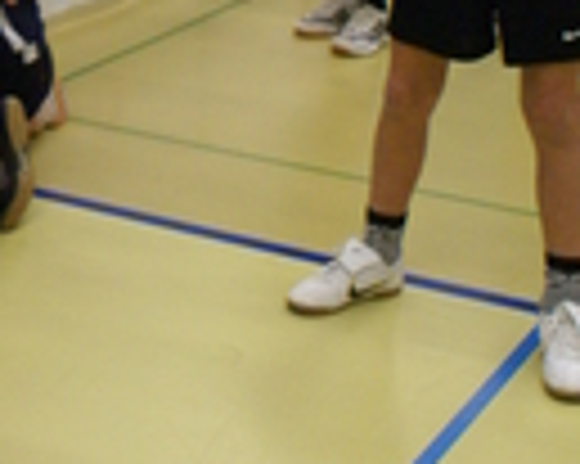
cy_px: -117
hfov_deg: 17.5
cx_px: -65
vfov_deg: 14.0
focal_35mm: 106
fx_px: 1818
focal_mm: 18
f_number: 3.5
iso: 800
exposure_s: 1/125
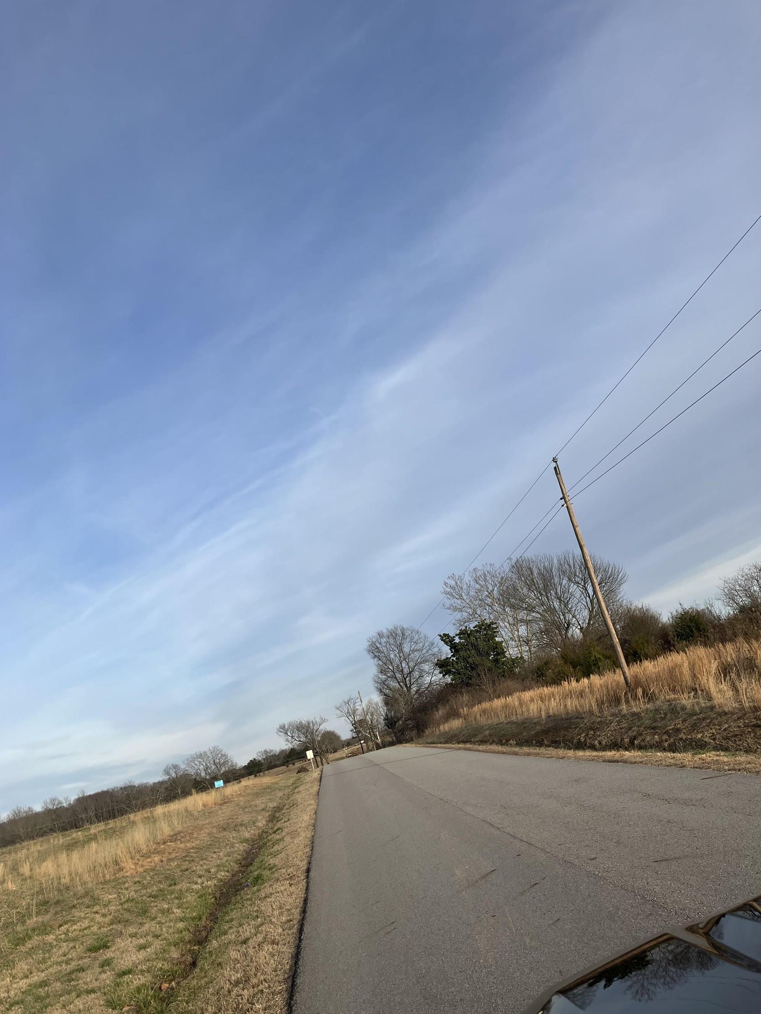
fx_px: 850
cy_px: 523
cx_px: 369
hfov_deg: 48.2
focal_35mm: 29
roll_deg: +16.7
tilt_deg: +12.7
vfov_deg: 61.7
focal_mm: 3.99
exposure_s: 1/1389
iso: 32
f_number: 1.8
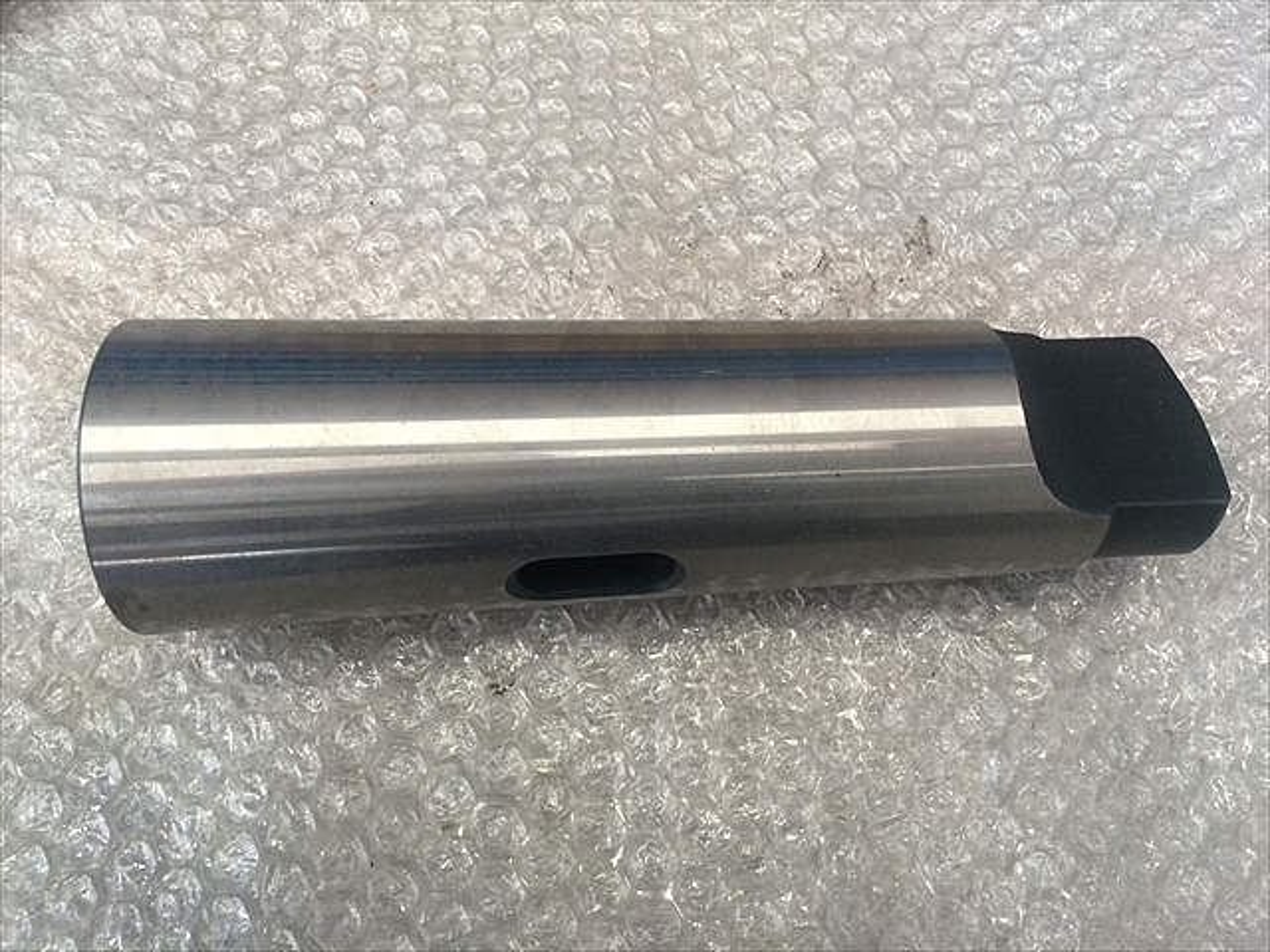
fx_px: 1064
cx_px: 635
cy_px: 476
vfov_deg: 48.2
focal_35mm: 29
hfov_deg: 61.7
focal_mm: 4.15
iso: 100
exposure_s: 1/30
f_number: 2.2
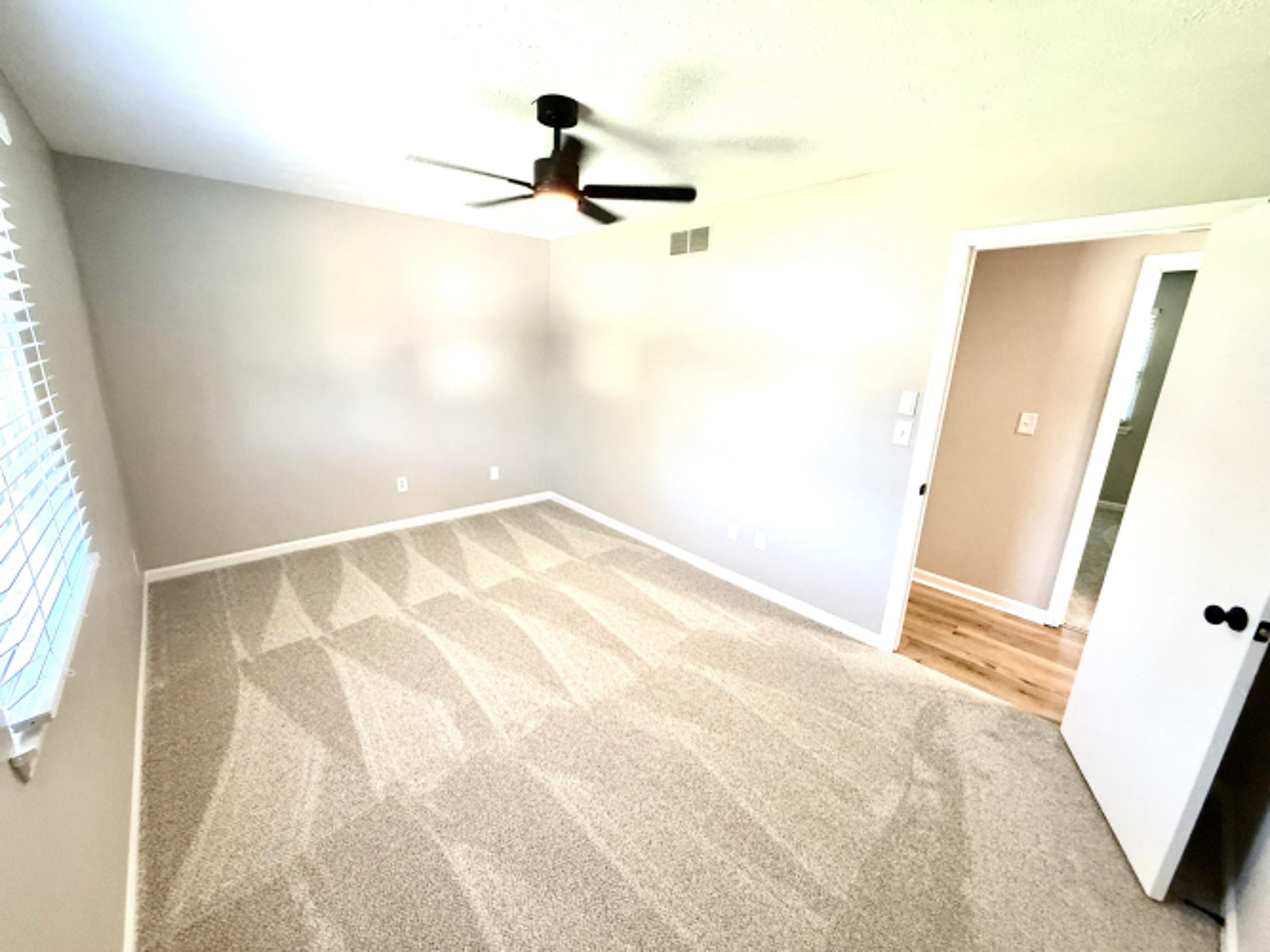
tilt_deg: -12.7
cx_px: 635
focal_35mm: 14
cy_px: 476
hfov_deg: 102.1
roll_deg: -2.0
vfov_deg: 85.7
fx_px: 514
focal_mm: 2.22
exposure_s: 1/67
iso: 320
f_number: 2.2
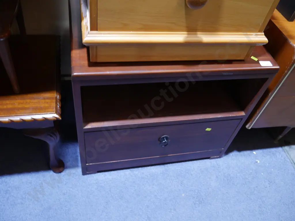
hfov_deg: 59.9
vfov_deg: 46.8
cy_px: 110
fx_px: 256
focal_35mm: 30
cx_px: 148
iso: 800
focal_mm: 15
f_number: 3.6
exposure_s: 1/60
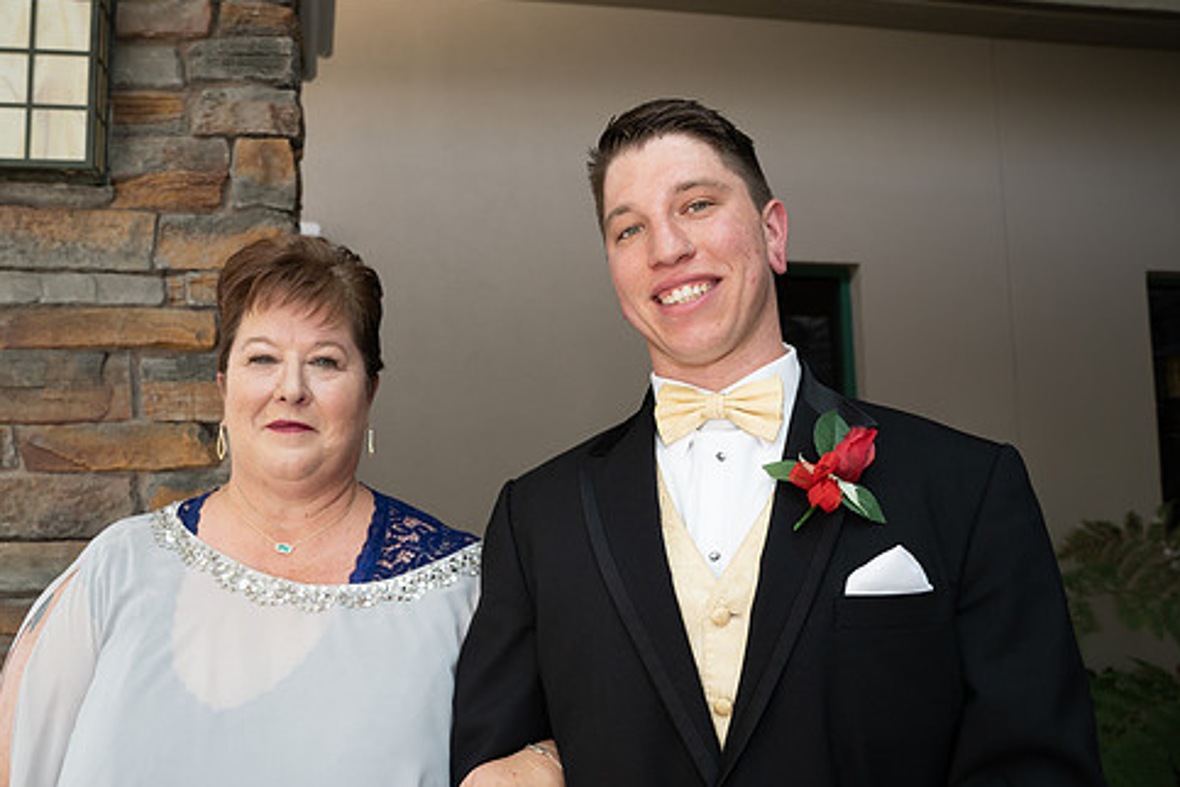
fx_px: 983
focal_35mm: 30
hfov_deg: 61.5
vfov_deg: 43.6
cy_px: 424
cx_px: 484
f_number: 5
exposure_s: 1/160
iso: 400
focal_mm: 25
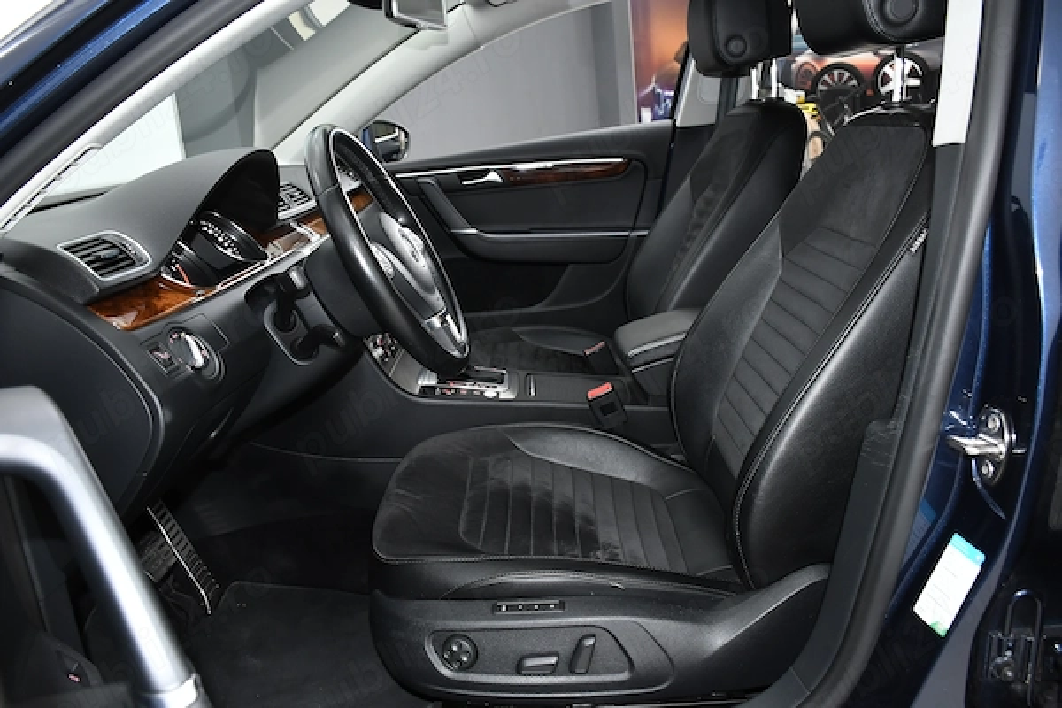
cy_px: 354
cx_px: 531
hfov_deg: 67.4
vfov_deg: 47.9
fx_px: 796
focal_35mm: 27
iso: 800
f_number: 4.5
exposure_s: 1/13
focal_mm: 18
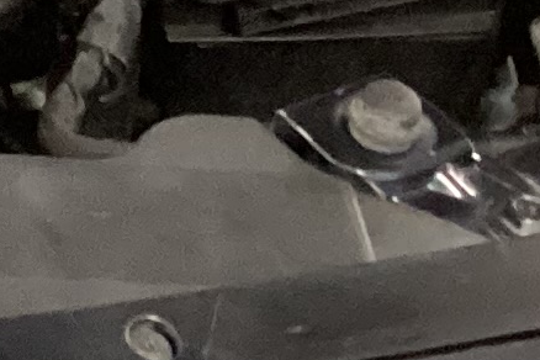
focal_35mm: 240
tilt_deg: -31.3
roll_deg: +0.1
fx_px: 3600
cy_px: -657
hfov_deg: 7.8
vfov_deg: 5.4
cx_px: -836
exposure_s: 1/30
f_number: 2.4
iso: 500
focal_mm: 3.3
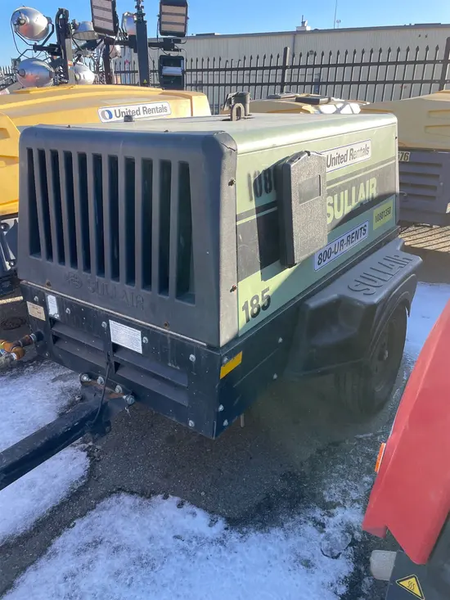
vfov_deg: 67.3
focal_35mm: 26
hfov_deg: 53.1
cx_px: 225
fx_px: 451
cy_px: 300
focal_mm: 4.2
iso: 32
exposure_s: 1/615
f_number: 1.6
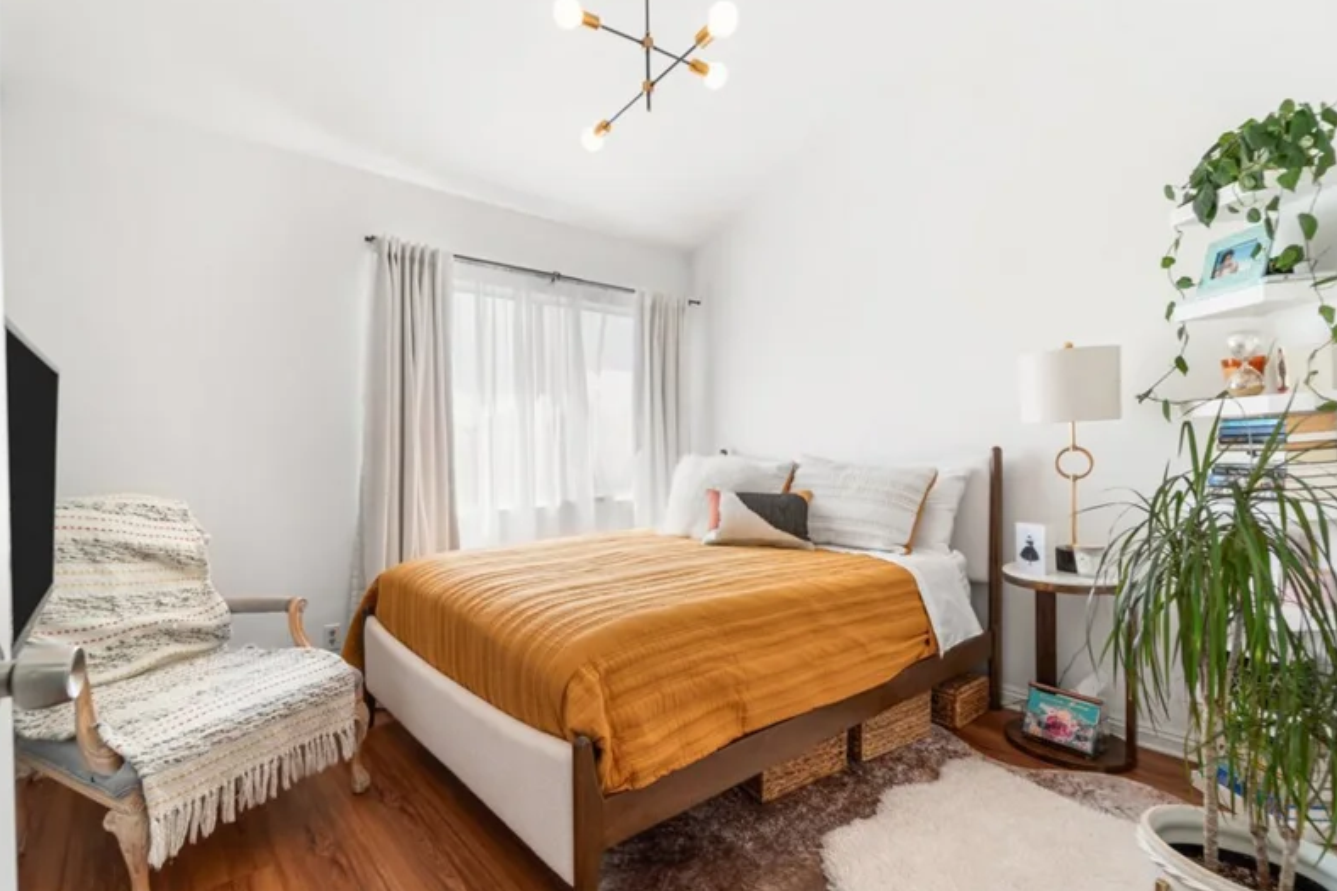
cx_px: 641
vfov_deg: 73.7
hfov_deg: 96.7
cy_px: 451
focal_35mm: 16
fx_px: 594
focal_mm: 10
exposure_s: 1/30
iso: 320
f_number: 7.1
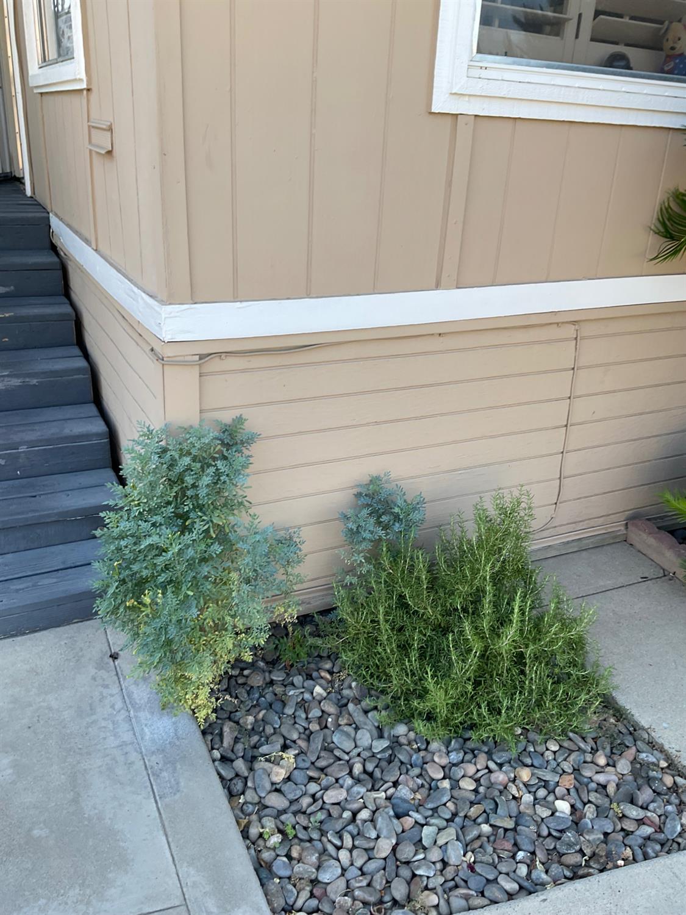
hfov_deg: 48.2
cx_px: 343
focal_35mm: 29
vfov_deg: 61.7
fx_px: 766
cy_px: 458
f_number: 1.8
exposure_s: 1/212
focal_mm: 3
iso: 16
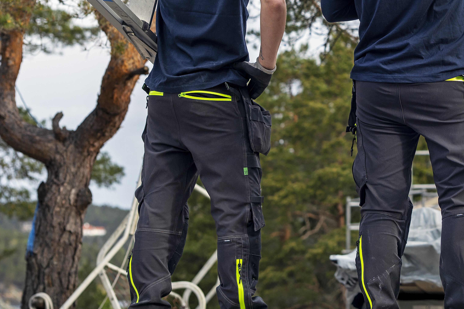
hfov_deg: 14.9
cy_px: 58
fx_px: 1740
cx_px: 469
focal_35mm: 135
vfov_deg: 10.1
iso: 100
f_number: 3.2
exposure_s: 1/400
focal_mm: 50
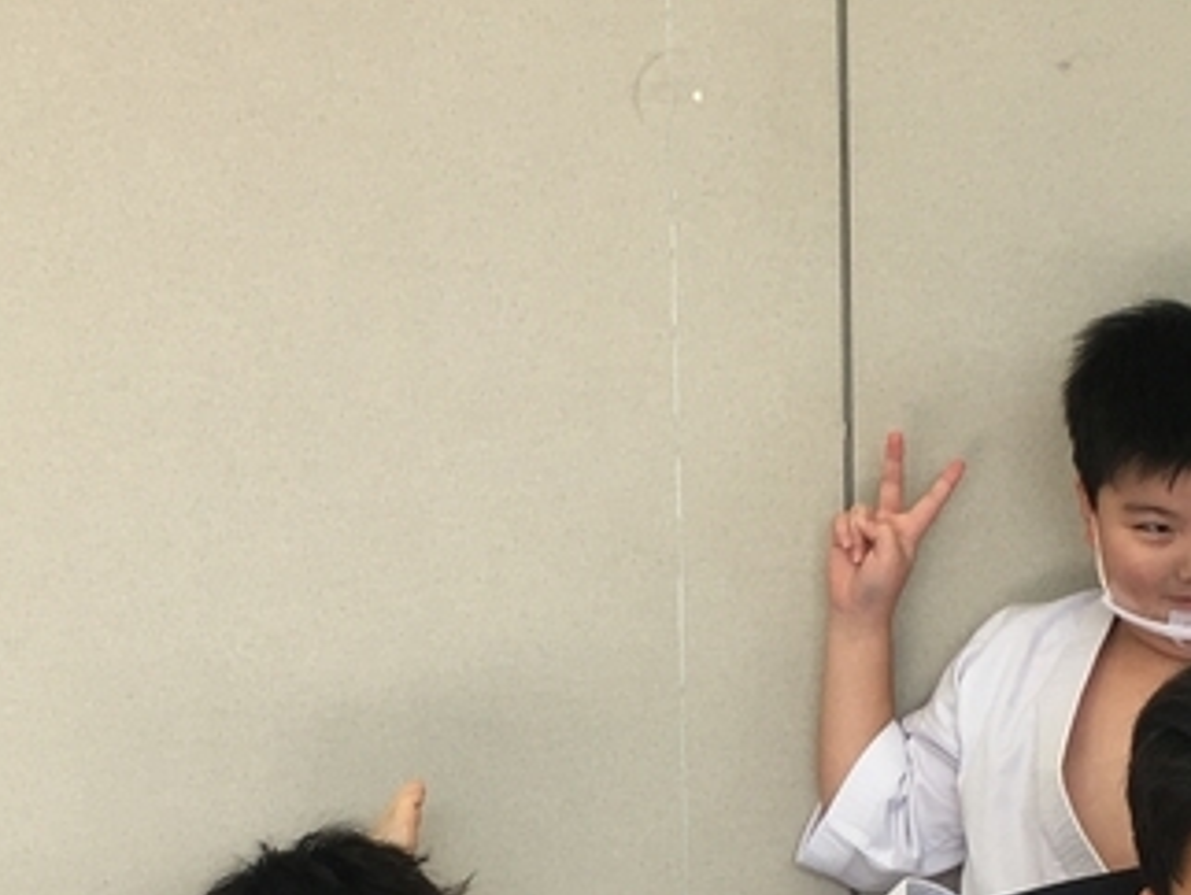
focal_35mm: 108
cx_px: 503
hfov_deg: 18.2
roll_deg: +2.5
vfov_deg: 13.5
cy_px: 980
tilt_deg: -9.7
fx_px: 3719
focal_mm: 4.15
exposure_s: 1/120
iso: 25
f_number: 2.2
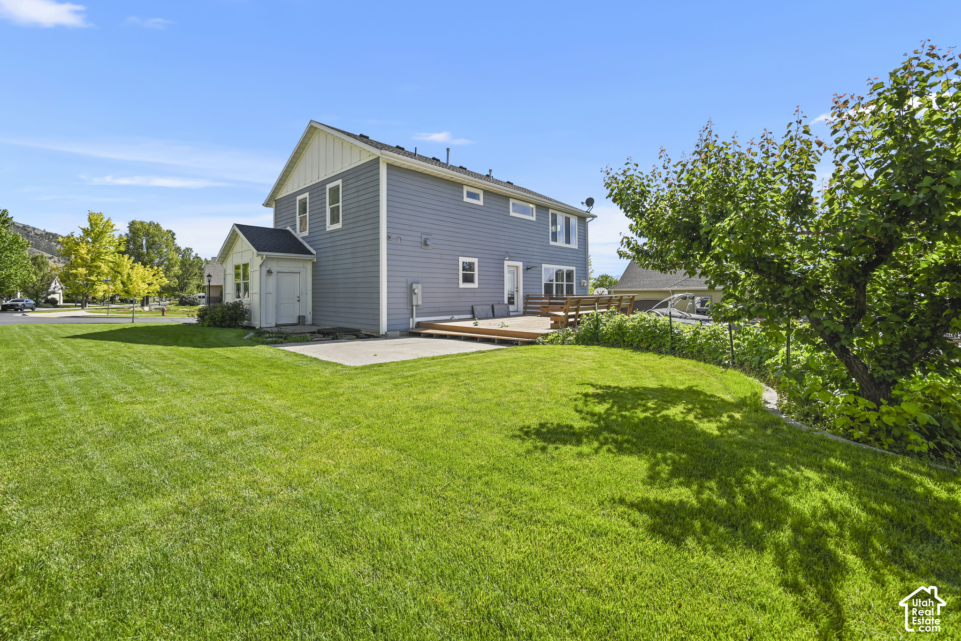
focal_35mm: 14
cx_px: 480
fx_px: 374
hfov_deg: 104.2
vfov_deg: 81.2
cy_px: 320
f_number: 6.3
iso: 160
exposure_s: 1/320
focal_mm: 14
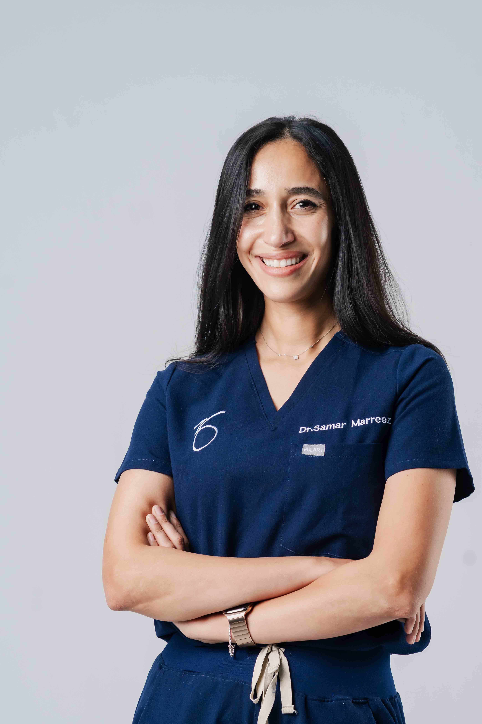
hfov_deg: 12.0
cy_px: 403
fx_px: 2289
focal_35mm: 114
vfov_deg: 17.9
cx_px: 301
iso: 1000
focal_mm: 85
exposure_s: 1/250
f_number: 6.3
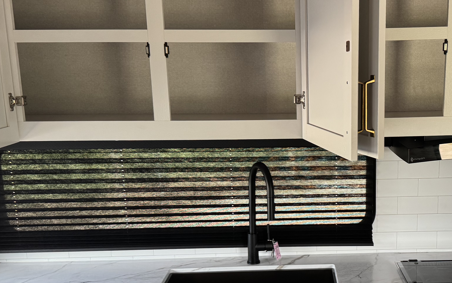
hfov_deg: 41.9
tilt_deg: -10.8
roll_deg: +2.3
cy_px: 187
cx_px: 311
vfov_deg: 27.3
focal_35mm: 47
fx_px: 579
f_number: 1.78
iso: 250
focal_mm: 6.76
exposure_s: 1/60
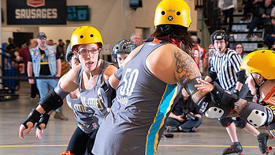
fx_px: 787
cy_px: 132
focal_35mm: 108
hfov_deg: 19.8
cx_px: 124
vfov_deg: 11.2
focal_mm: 62
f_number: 5.6
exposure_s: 1/160
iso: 640
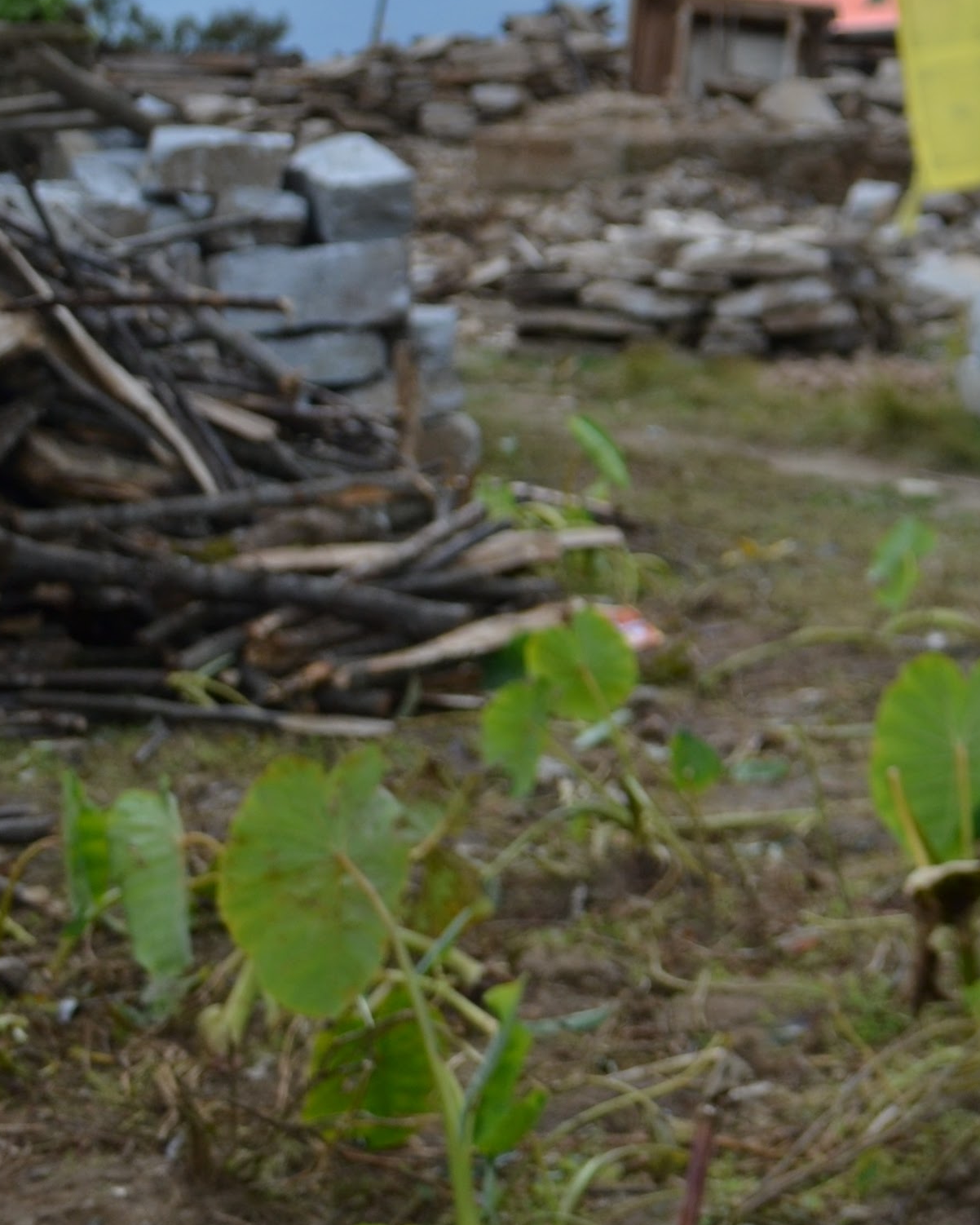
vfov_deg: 19.7
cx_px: 1820
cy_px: 73
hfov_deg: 14.1
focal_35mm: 95
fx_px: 3444
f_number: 3.8
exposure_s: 1/320
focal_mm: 22
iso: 100
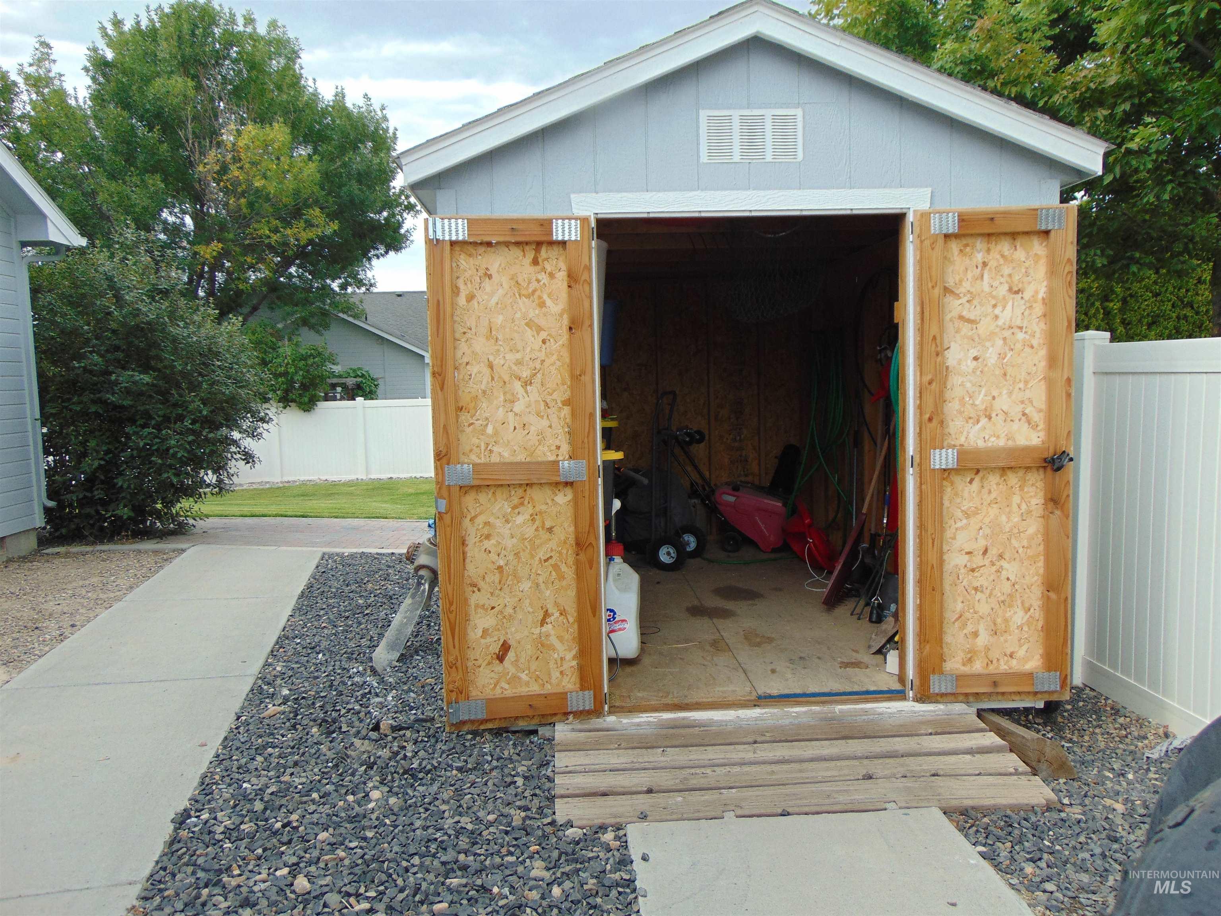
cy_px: 458
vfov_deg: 54.9
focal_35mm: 25
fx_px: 882
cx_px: 610
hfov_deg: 69.4
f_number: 3
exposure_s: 1/500
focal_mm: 4.5
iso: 80
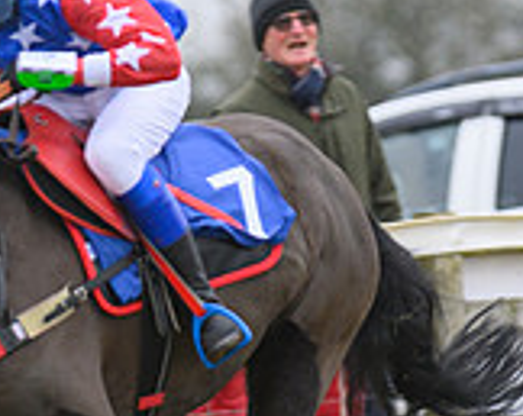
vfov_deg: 1.8
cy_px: 244
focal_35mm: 851
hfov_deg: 2.3
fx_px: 13149
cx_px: 164
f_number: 4
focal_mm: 195
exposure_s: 1/640
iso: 800
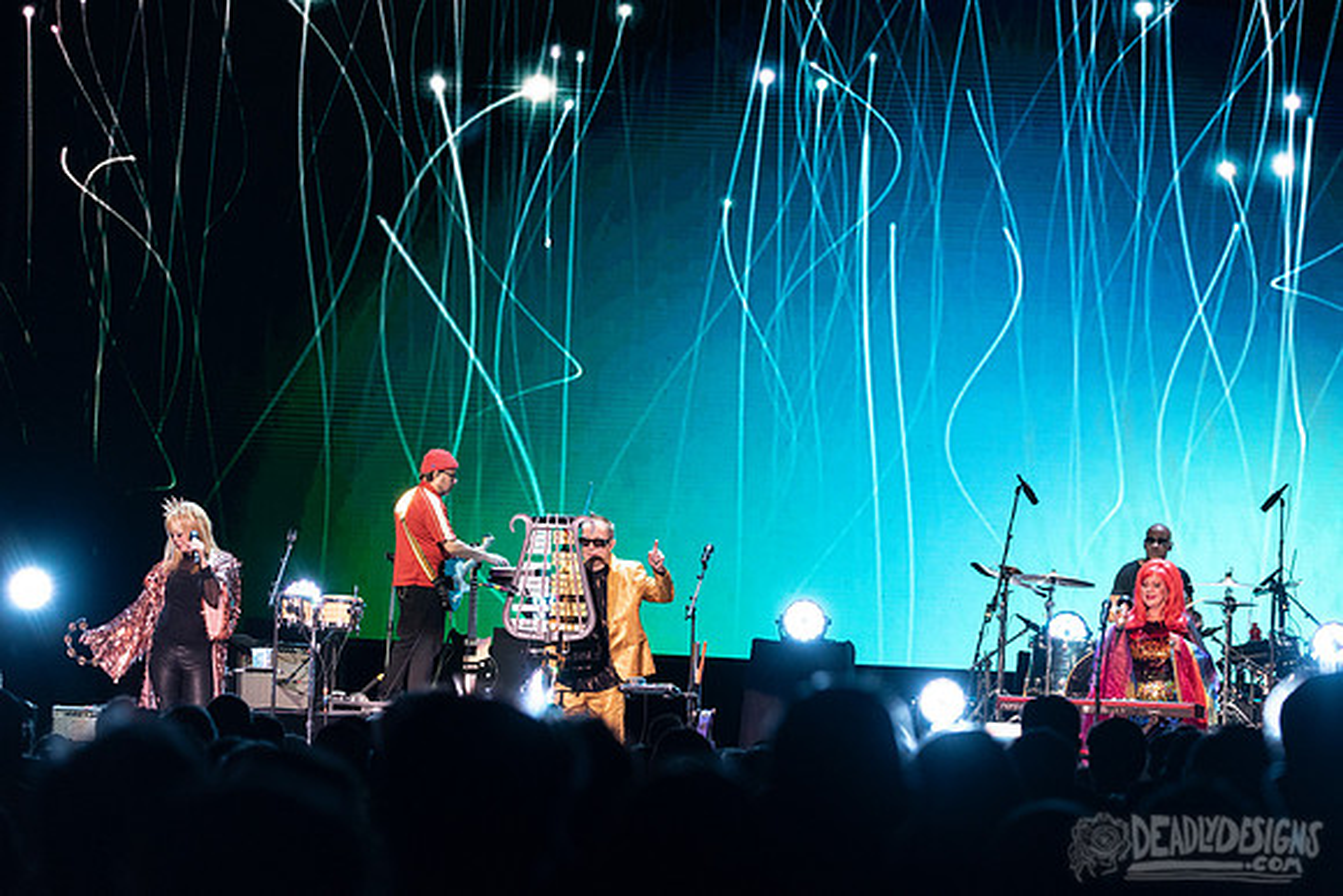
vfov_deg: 7.6
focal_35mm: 180
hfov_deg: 11.4
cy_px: 387
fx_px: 6734
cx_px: 694
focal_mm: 150
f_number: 5
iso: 2500
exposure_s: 1/200
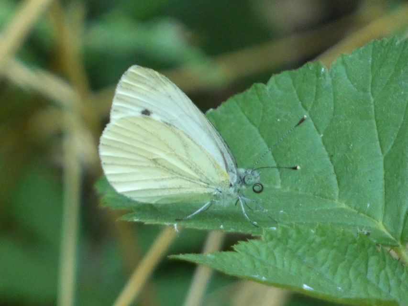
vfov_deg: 1.2
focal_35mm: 1200
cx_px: 204
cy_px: 153
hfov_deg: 1.7
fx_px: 14146
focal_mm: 215
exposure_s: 1/125
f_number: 5.9
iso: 1000
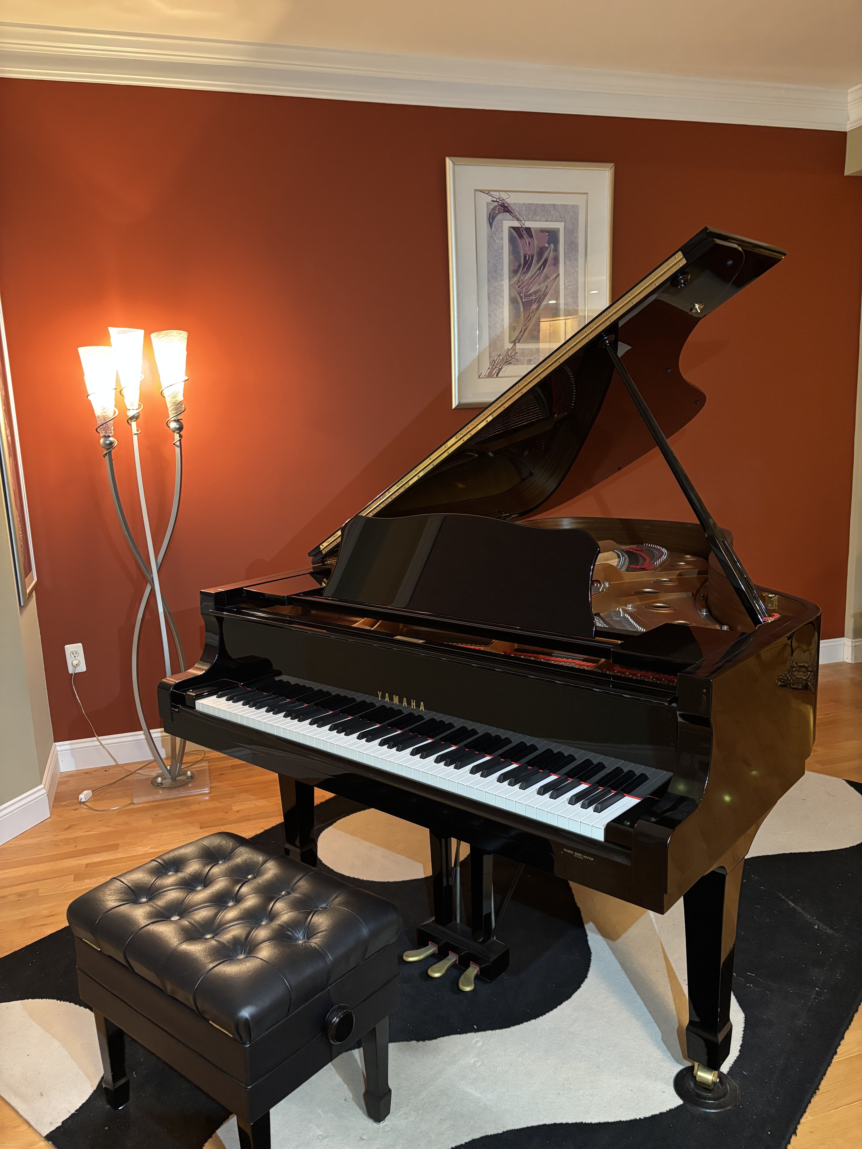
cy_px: 574
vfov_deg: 67.3
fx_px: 863
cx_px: 431
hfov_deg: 53.1
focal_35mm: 26
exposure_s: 1/30
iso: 640
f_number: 1.6
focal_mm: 5.96
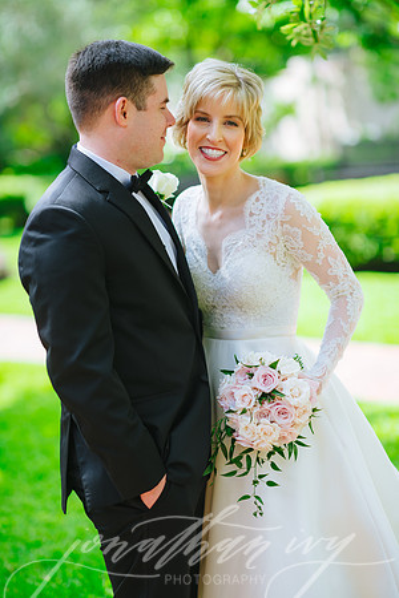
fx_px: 1413
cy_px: 299
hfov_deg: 16.1
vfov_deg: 23.9
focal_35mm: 85
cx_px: 200
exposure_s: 1/800
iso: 100
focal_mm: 85
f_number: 2
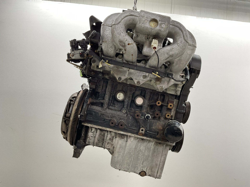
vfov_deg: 48.2
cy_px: 94
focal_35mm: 29
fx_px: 209
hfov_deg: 61.7
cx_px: 125
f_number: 1.8
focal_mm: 3
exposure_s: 1/50
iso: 50
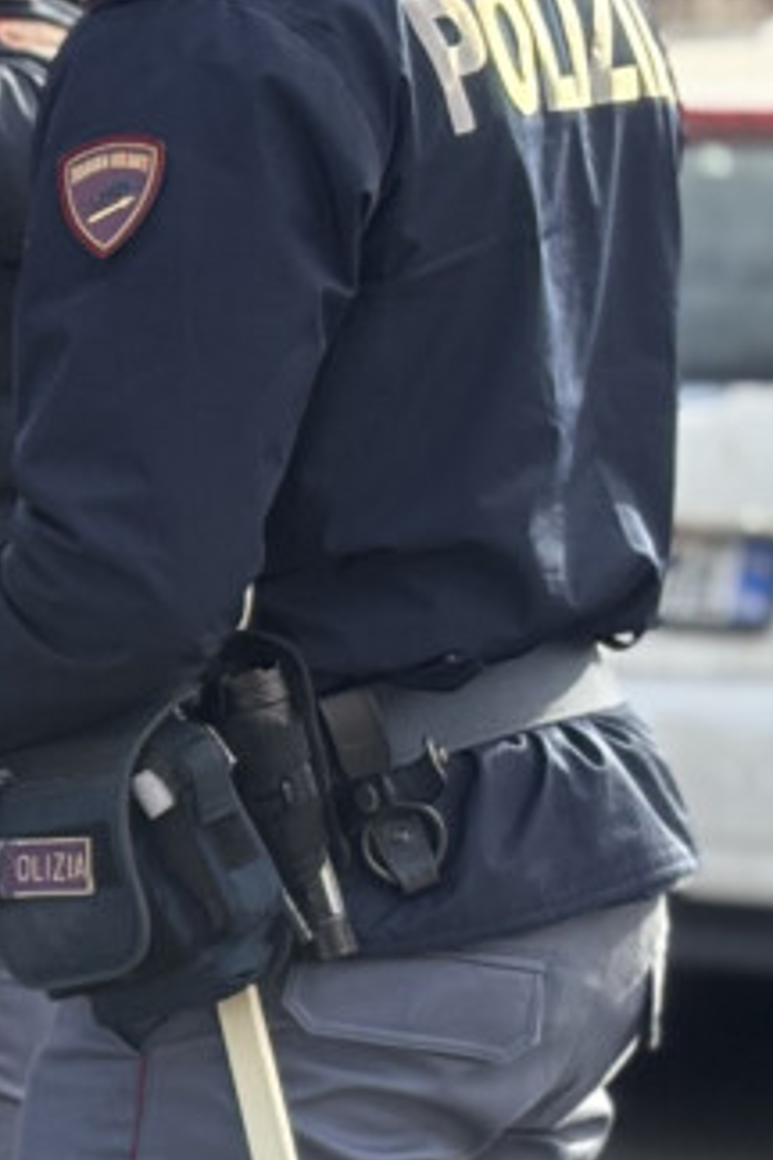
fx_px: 6441
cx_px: -1177
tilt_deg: -7.0
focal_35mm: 200
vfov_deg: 10.3
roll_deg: +0.0
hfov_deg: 6.5
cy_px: 866
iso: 32
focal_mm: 5.96
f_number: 1.6
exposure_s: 1/510
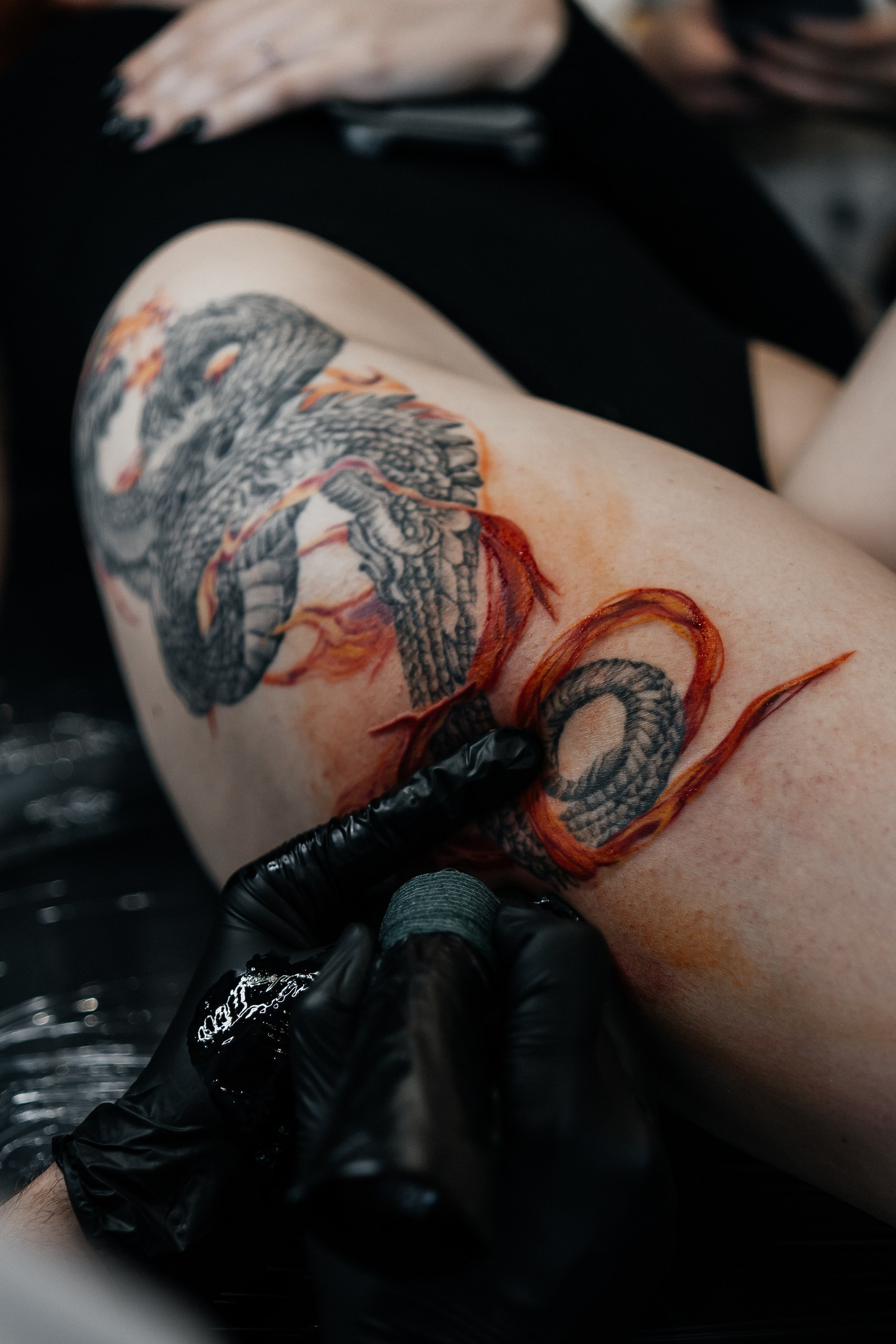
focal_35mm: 66
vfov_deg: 30.3
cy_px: 884
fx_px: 2464
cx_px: 336
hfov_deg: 20.6
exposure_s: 1/160
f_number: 1.8
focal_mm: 45
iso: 250
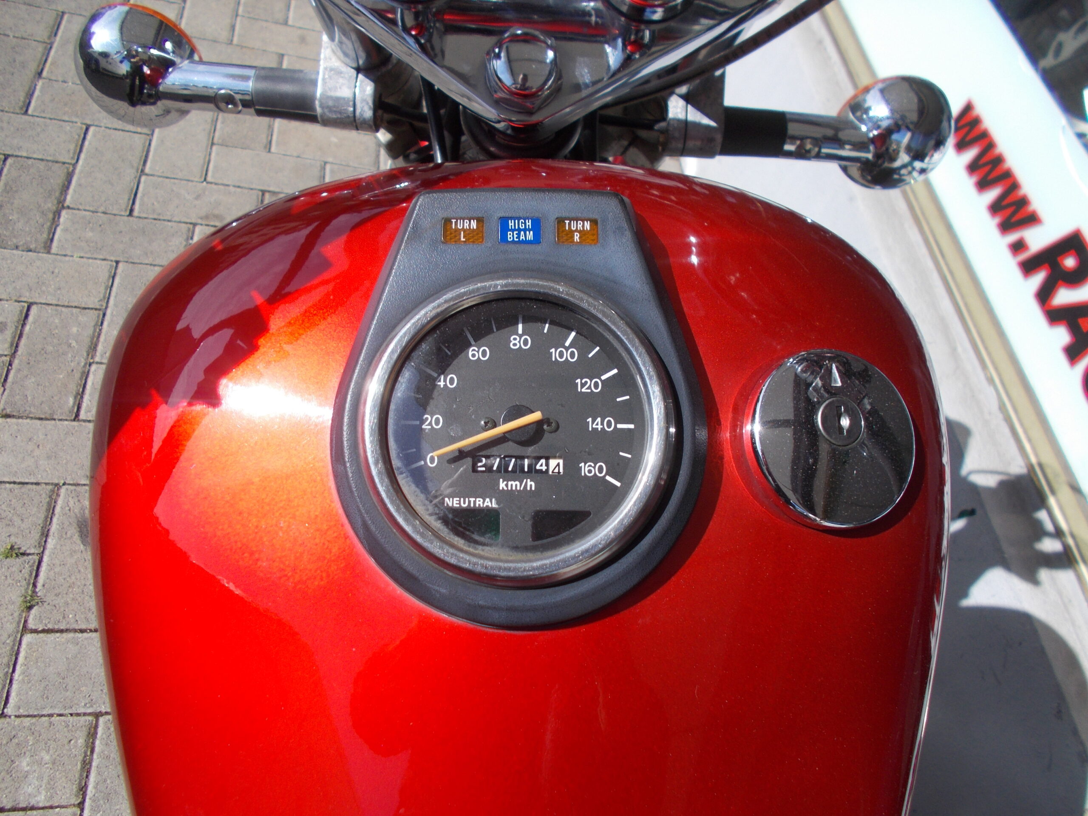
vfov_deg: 53.1
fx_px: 817
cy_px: 408
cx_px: 544
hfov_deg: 67.3
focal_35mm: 26
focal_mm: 4.6
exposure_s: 1/125
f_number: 8
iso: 80
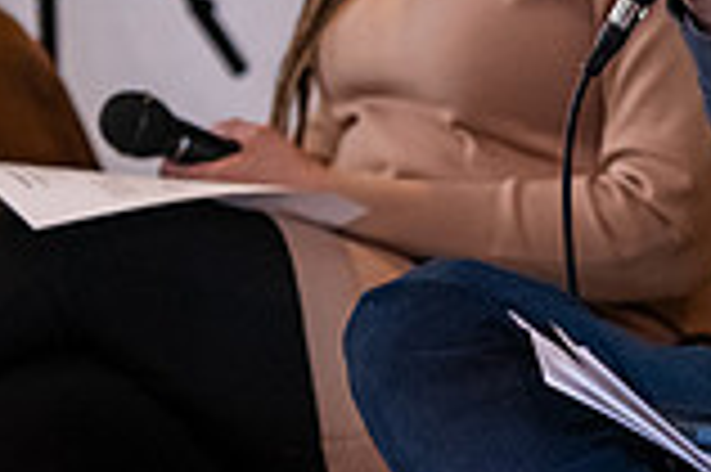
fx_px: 8405
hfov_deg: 4.8
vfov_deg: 3.2
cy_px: -133
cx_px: 598
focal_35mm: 426
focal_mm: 116
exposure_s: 1/200
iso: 3200
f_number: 3.2
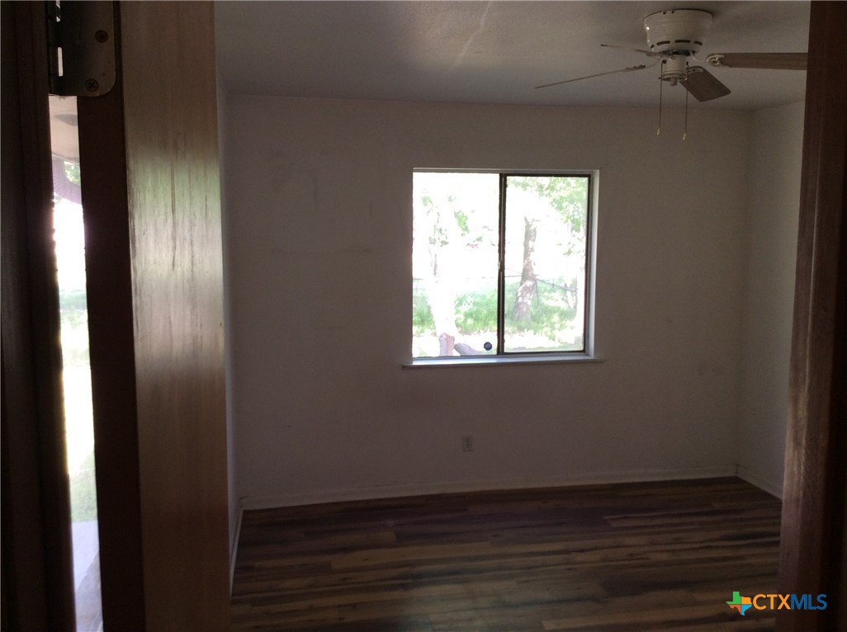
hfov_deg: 56.9
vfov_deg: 44.0
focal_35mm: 32
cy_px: 316
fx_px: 782
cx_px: 424
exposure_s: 1/40
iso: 32
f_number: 2.4
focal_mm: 3.3
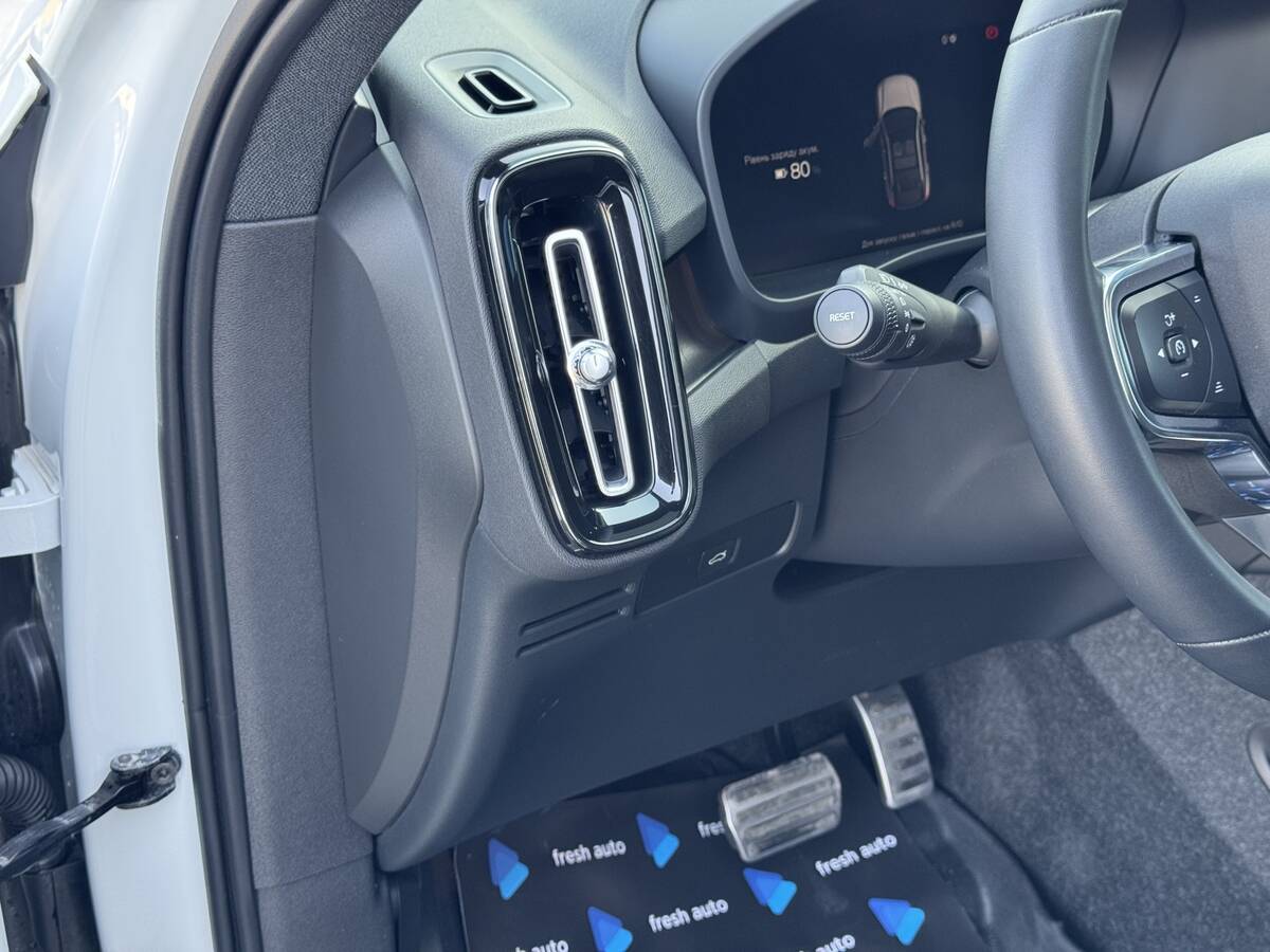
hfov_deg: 39.7
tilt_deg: -27.5
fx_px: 1761
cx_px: 635
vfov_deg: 30.3
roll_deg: -0.3
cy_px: 476
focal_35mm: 48
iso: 100
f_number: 1.78
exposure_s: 1/79
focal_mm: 6.76
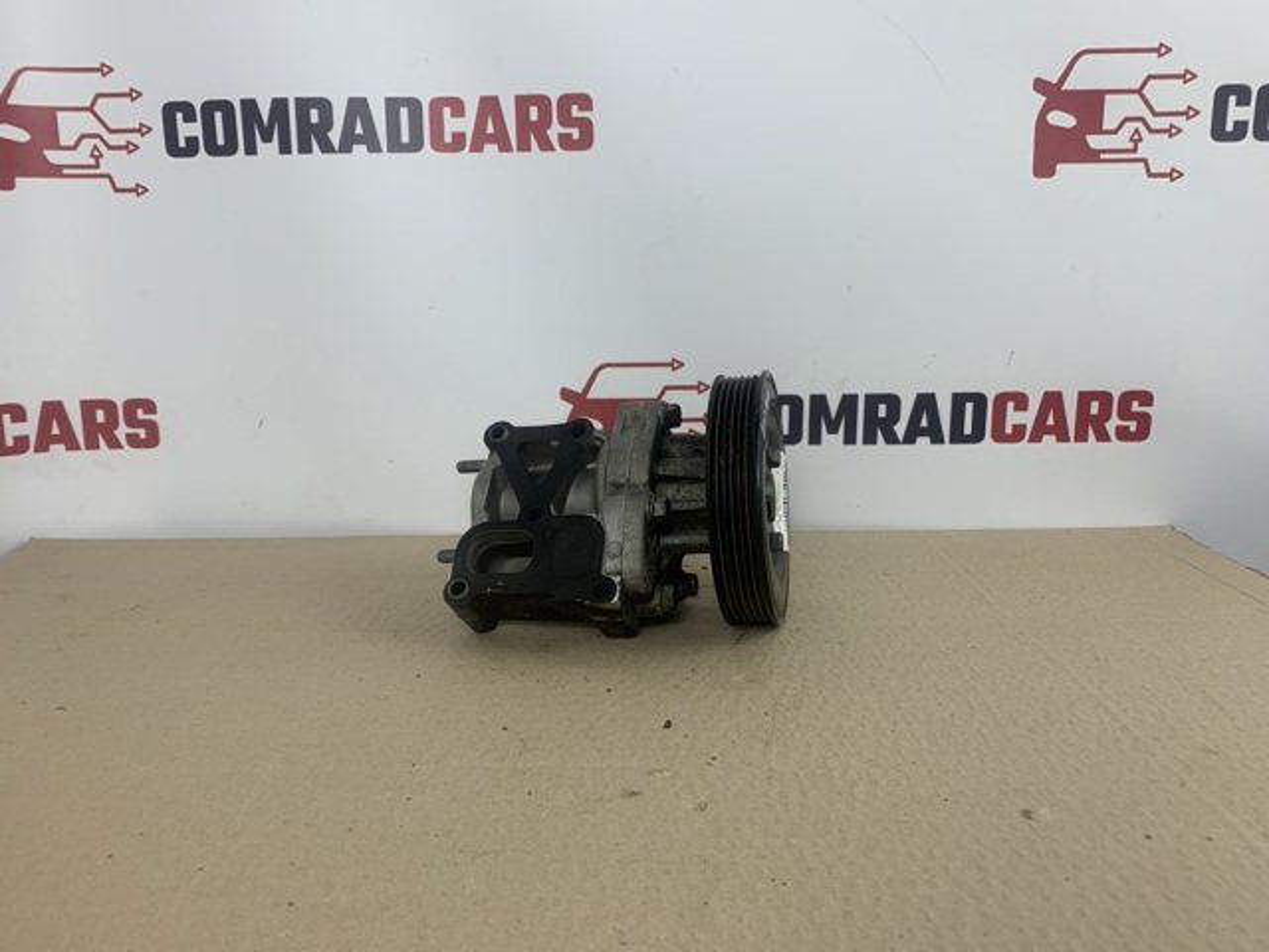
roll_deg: +0.3
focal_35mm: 26
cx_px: 634
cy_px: 476
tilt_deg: -11.1
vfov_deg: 53.1
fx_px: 953
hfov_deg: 67.3
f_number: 1.8
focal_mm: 4.25
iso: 40
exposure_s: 1/122
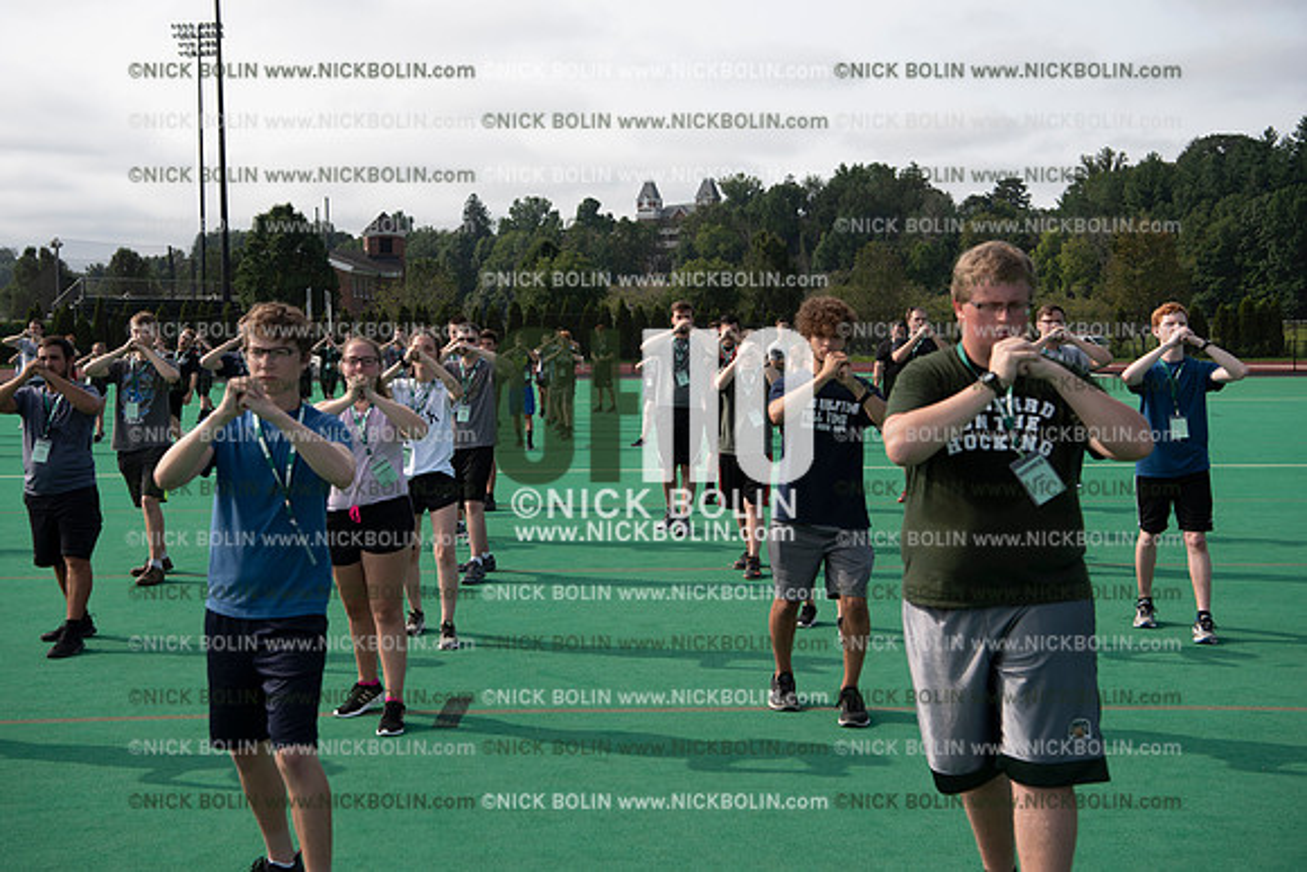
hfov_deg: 41.1
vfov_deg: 28.1
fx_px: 1743
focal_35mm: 48
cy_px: 436
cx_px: 654
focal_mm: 48
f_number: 5.6
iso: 125
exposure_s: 1/640
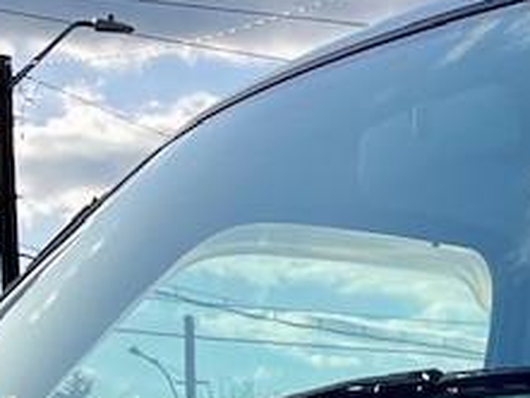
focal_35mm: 145
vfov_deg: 9.1
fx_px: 2221
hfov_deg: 12.8
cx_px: 811
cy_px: 990
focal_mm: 5.1
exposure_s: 1/1403
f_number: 1.6
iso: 32
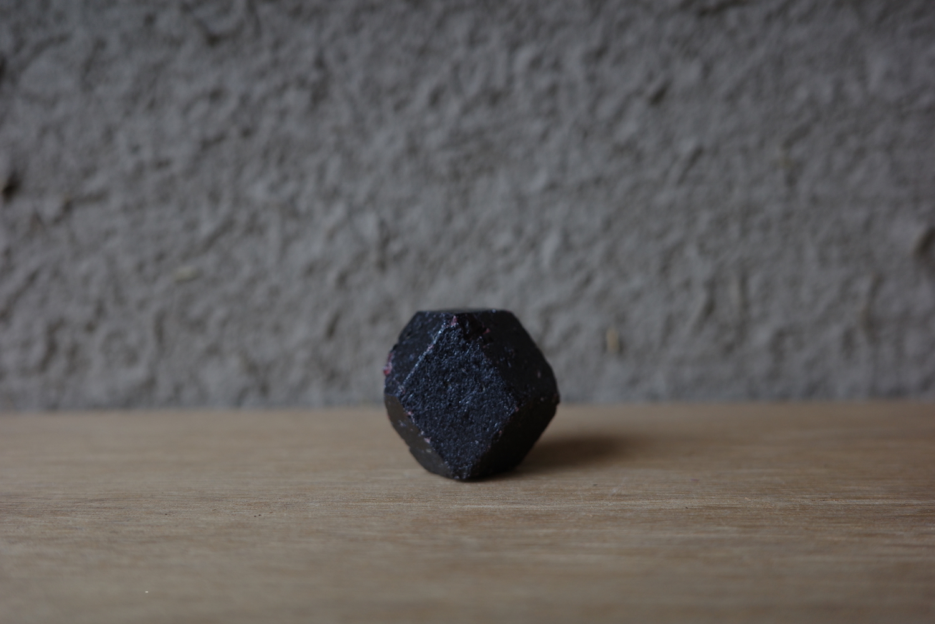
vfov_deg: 33.4
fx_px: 1039
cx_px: 468
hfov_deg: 48.5
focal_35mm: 40
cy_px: 312
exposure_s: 1/125
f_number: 2.8
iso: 200
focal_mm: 26
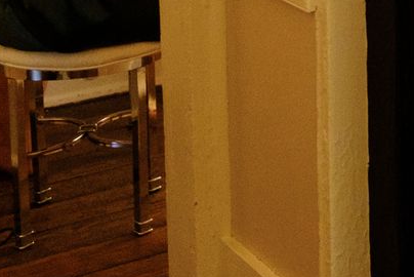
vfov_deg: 9.5
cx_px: 813
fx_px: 1565
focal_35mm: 136
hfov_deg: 13.2
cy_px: -269
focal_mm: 14.5
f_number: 4
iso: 1250
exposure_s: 1/160
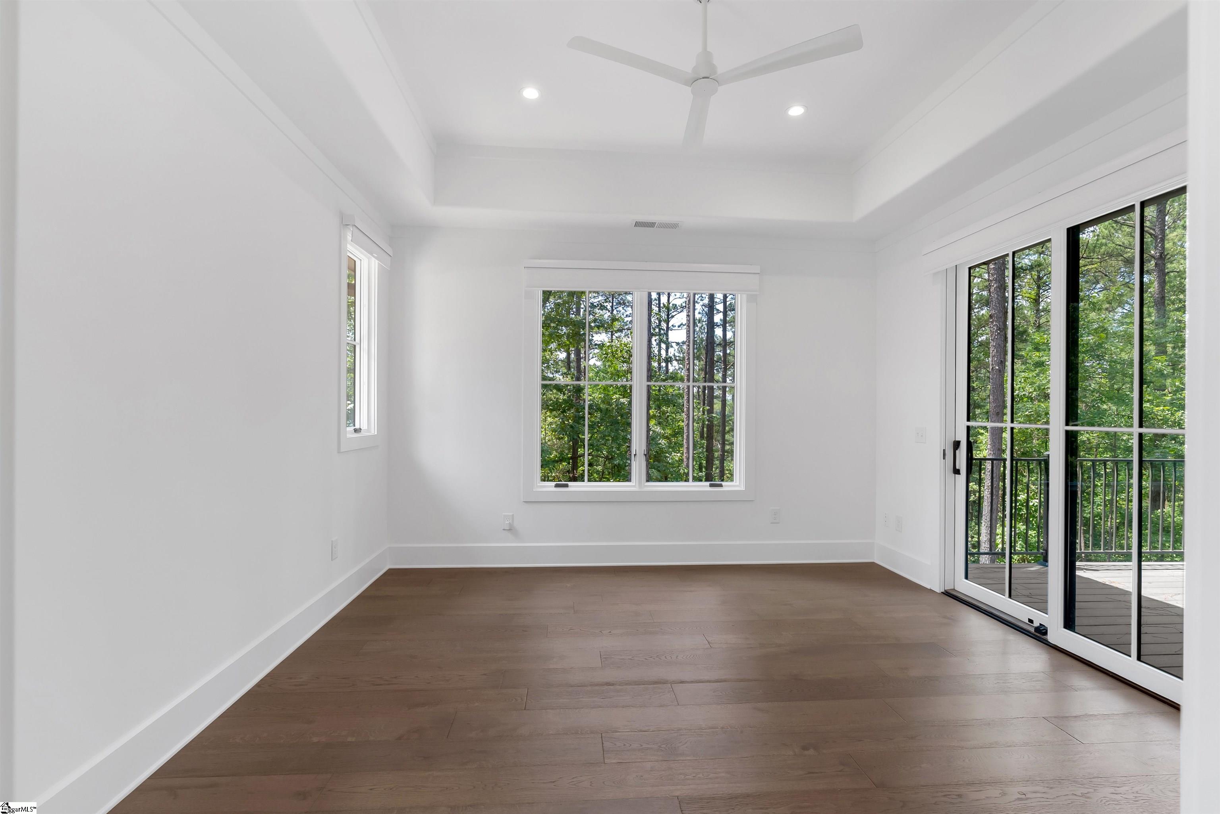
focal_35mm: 16
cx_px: 610
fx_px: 542
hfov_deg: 96.7
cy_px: 407
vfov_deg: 73.8
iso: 100
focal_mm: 16
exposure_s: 1/15
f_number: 8
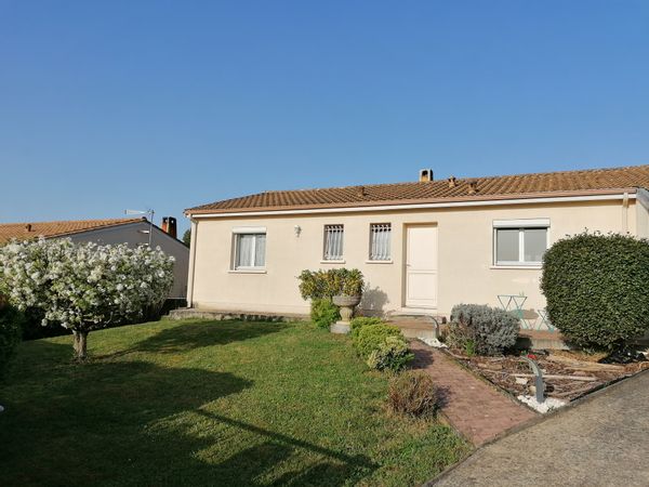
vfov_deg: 51.4
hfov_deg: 65.3
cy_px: 244
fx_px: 506
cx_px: 324
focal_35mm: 27
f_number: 1.8
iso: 50
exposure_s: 1/2155
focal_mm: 4.75
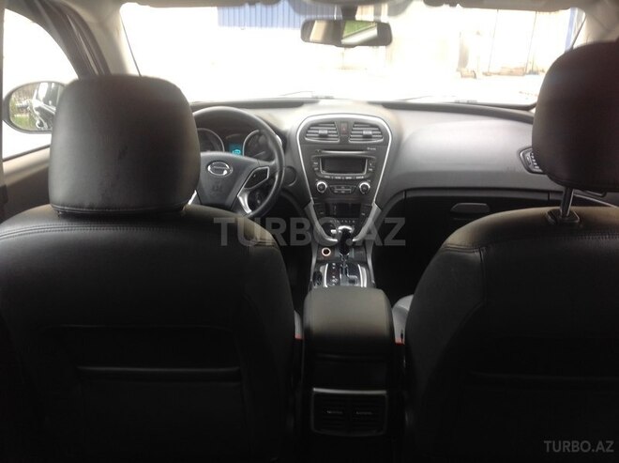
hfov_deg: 52.7
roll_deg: -1.0
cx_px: 310
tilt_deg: -21.9
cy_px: 232
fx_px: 625
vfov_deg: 40.6
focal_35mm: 35
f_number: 2.4
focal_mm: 4.28
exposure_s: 1/17
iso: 50
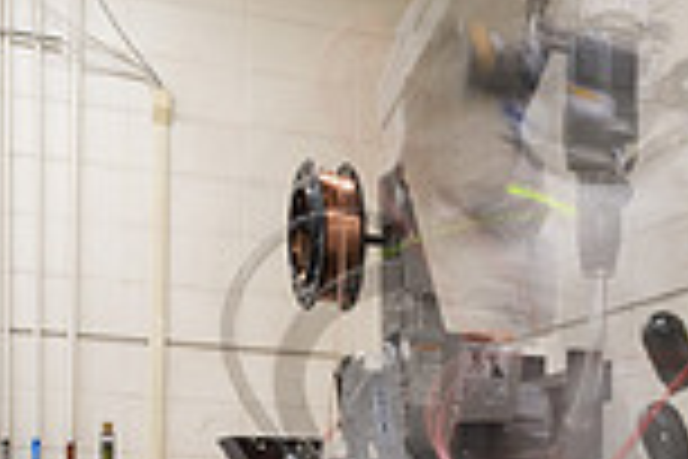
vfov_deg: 14.2
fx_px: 1739
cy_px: 646
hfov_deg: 21.2
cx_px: 764
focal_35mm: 91
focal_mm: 24
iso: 64
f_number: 22
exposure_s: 2.5
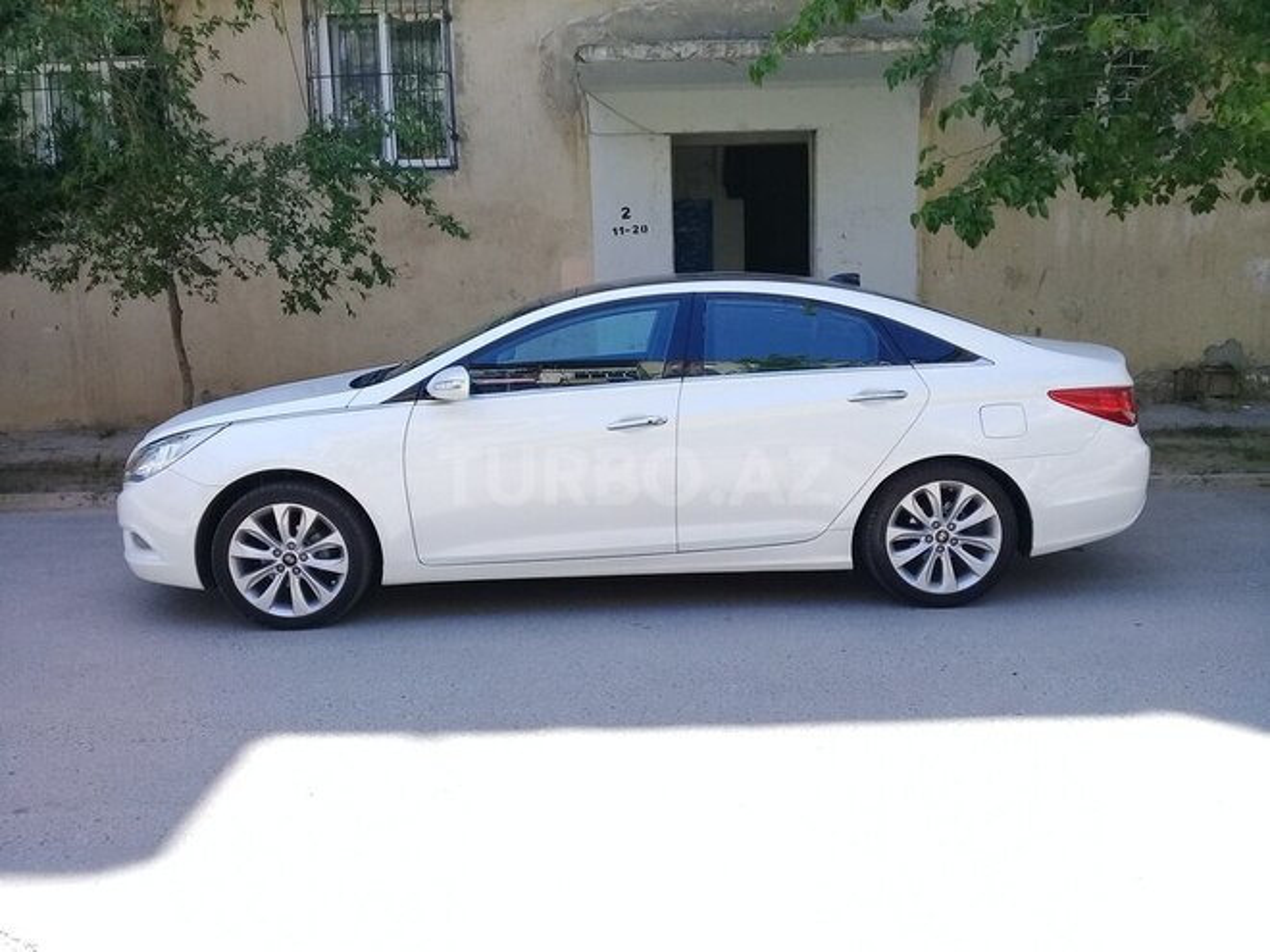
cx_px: 635
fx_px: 1137
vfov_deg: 45.4
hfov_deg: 58.4
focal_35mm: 31
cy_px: 476
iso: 50
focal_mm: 3.3
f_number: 2.2
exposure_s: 1/284
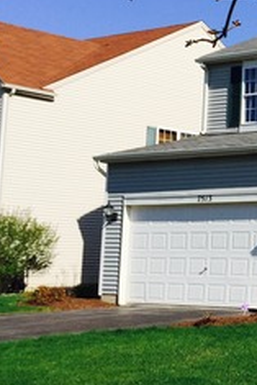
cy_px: 179
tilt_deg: +4.5
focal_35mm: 82
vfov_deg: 24.7
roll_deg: -0.8
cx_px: 458
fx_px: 877
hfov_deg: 14.7
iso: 32
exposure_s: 1/3300
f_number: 2.2
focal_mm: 4.15
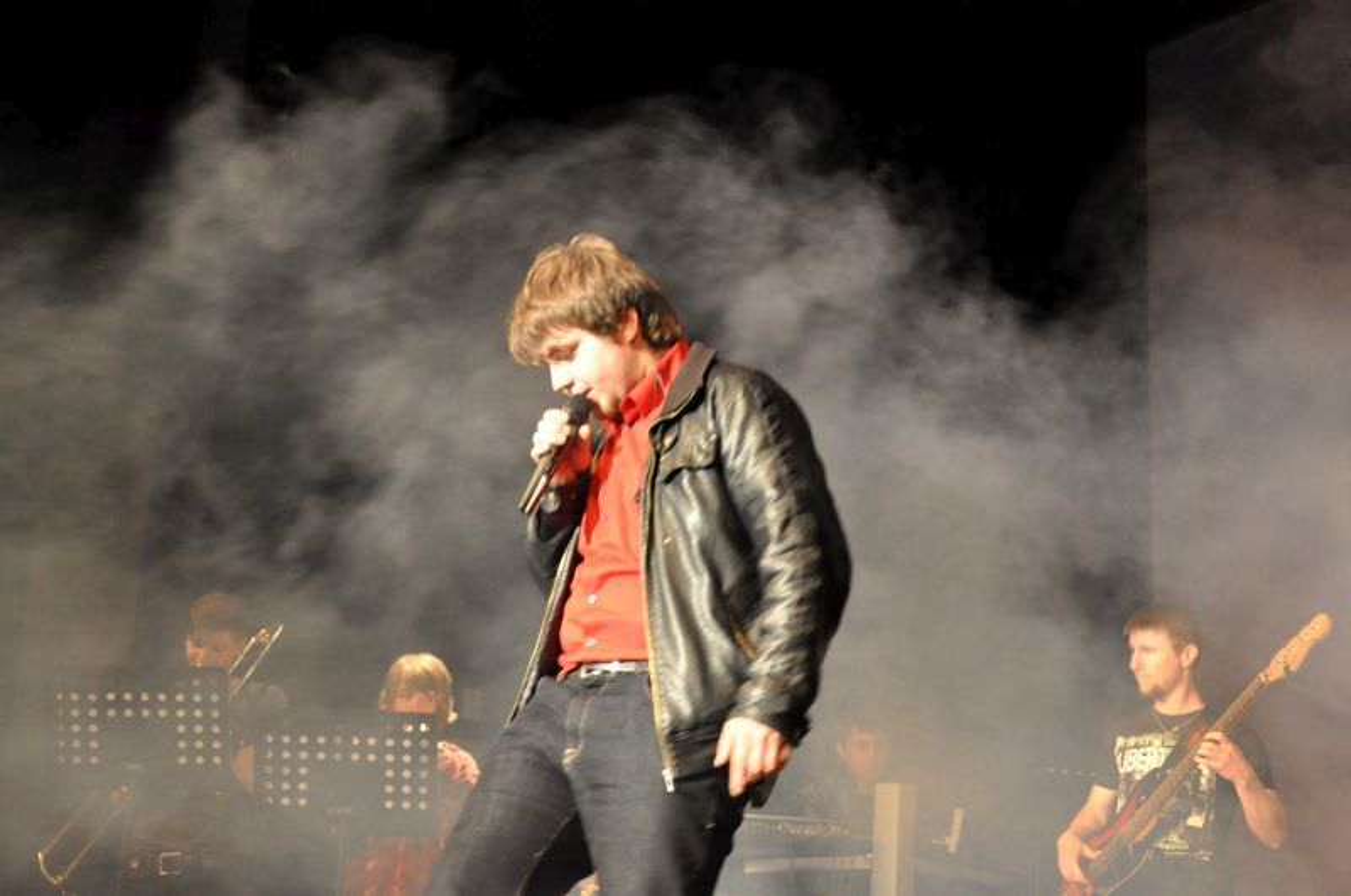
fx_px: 2248
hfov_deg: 33.4
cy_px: 448
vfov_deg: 22.6
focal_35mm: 60
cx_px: 676
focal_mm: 40
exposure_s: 1/13
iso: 3200
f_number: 4.5
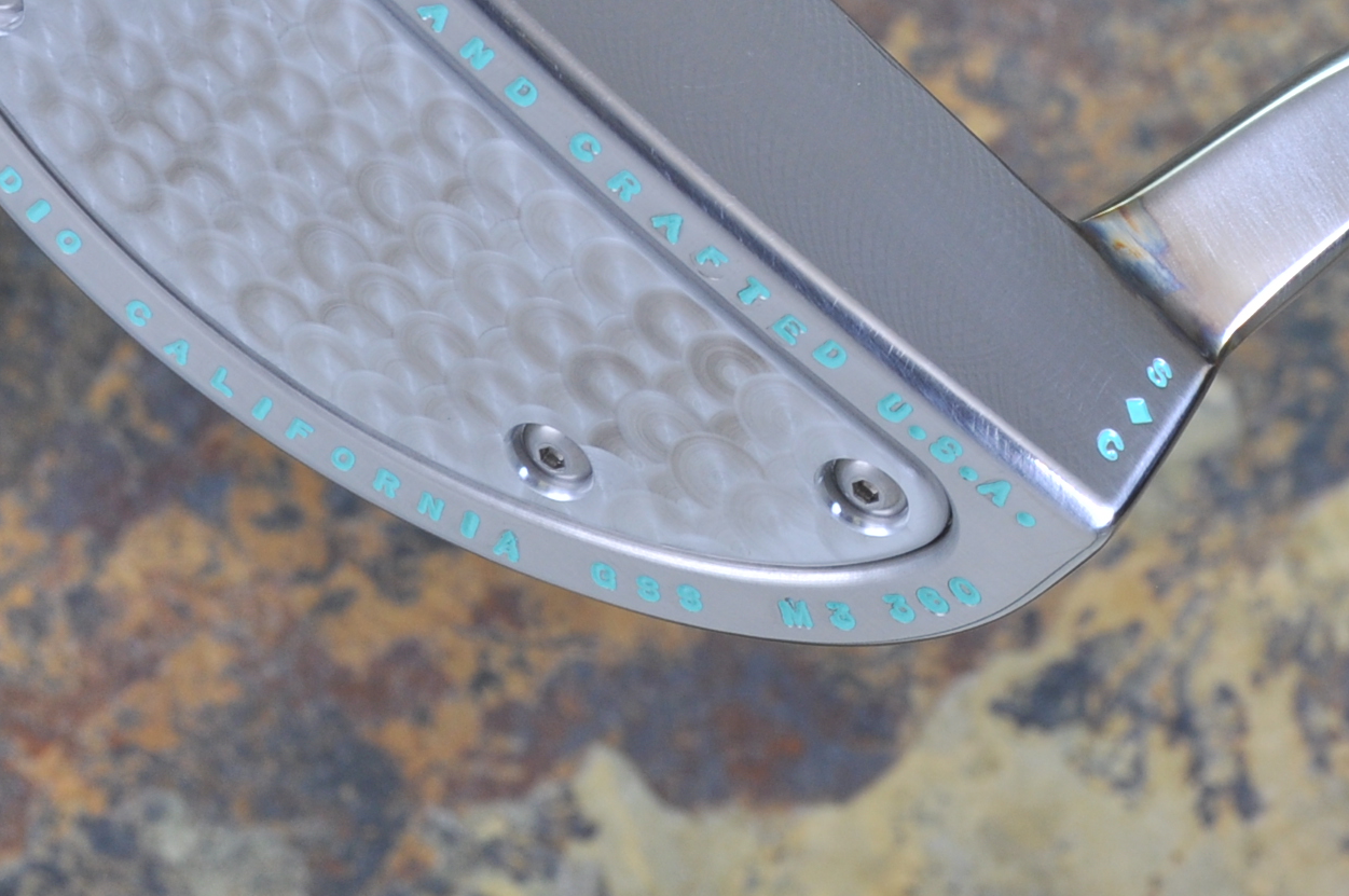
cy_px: -185
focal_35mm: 162
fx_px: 6063
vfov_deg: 8.4
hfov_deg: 12.6
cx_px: 1089
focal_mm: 42
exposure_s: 1/50
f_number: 14
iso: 200
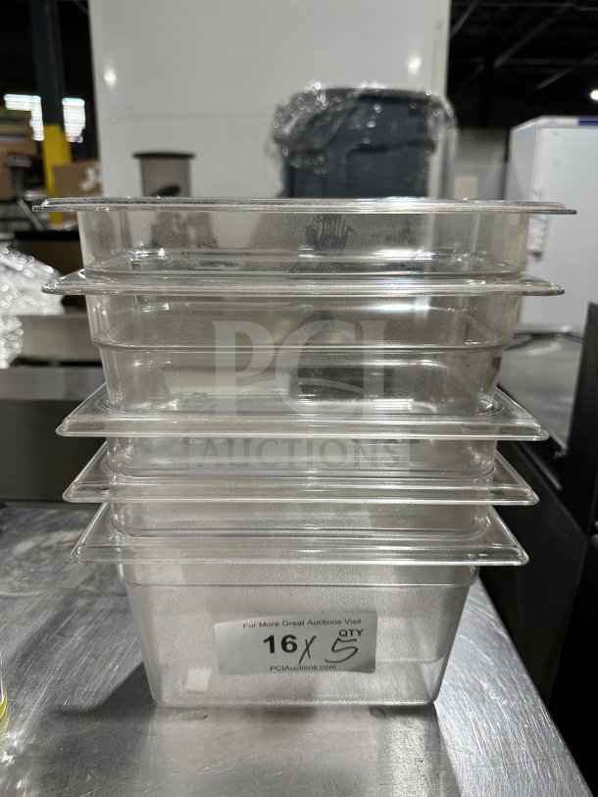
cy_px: 398
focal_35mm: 24
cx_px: 299
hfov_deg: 56.8
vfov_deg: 71.6
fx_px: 553
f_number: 1.78
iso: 160
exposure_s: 1/121
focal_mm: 6.86
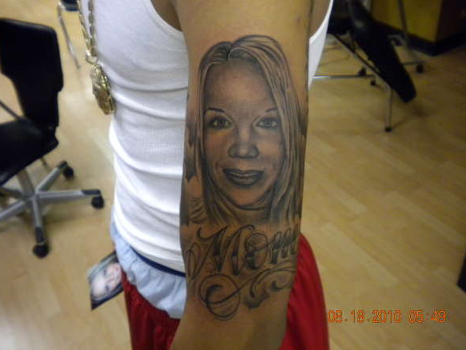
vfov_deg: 39.7
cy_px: 174
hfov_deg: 51.3
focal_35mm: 36
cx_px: 236
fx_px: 485
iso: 400
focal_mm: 6.3
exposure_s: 1/37.4
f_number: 3.1
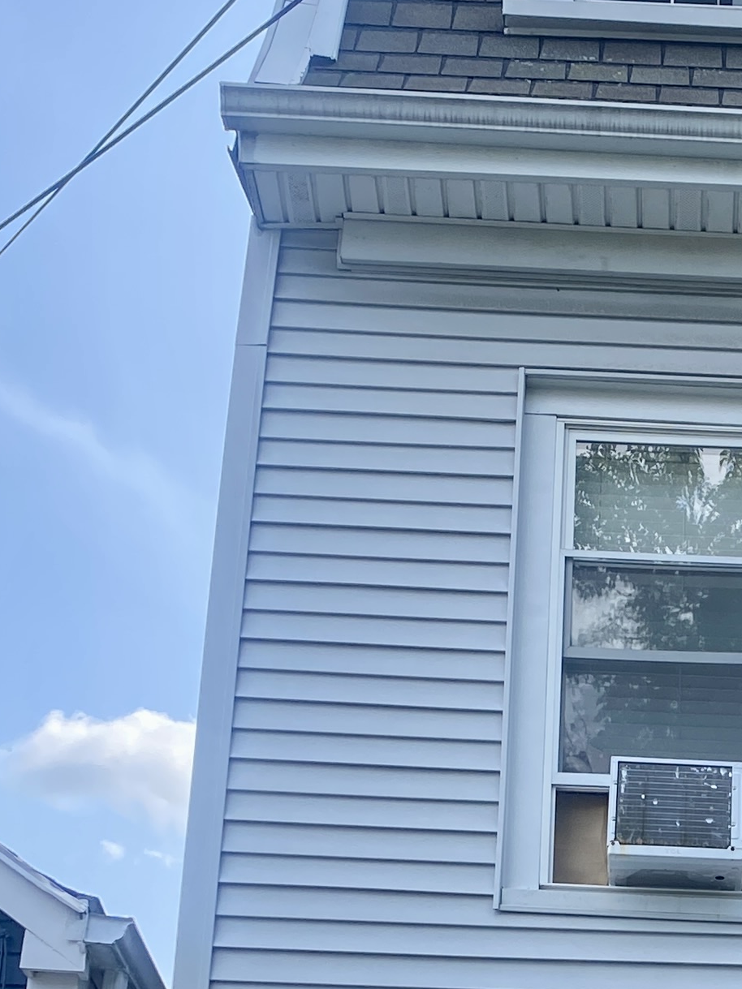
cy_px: 1122
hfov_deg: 16.6
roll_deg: -0.1
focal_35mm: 86
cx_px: 852
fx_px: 2458
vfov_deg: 21.4
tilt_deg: +21.7
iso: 32
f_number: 1.8
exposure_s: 1/715
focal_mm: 4.25
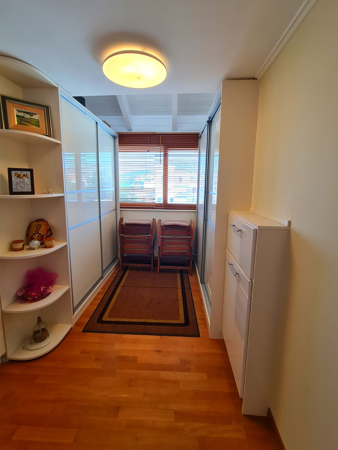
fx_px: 182
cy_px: 214
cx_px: 163
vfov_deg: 102.0
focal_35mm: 14
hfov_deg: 85.6
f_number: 2.2
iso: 80
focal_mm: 2.2
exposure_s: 1/100
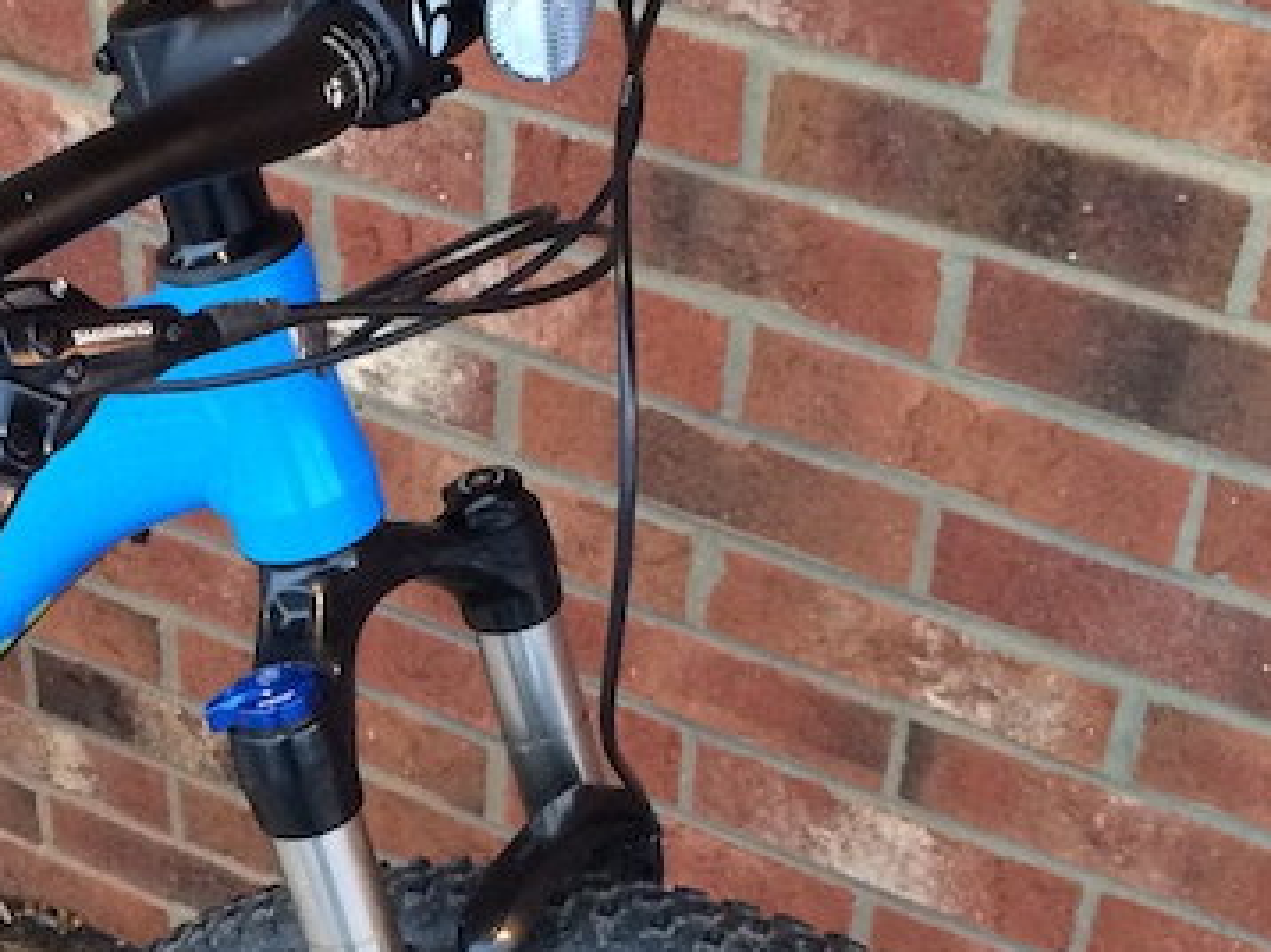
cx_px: 199
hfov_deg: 23.1
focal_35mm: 83
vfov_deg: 17.5
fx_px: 3045
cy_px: 849
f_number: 2.2
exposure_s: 1/20
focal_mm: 4.15
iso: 250
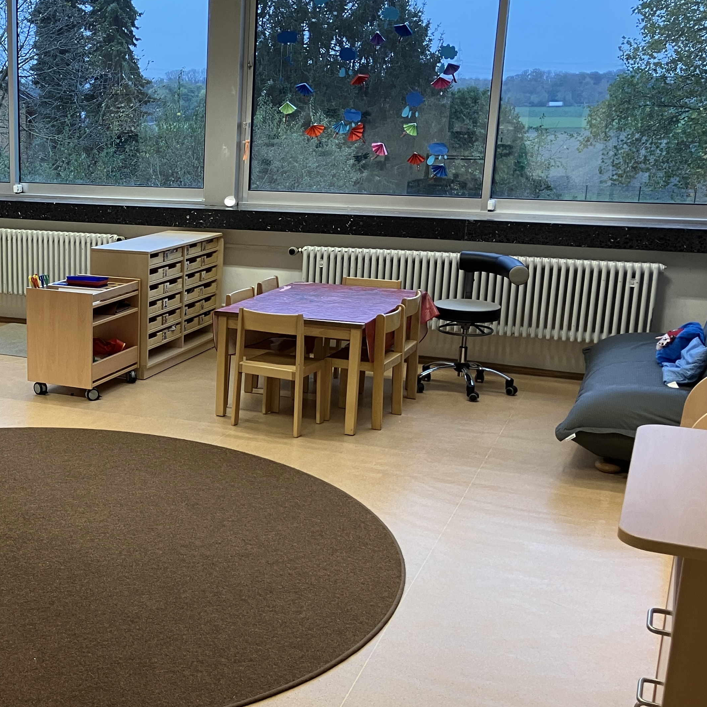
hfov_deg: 34.5
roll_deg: +0.5
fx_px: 1086
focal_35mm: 47
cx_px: 103
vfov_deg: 35.9
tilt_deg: -14.9
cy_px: 419
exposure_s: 1/50
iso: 100
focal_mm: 3.99
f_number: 1.8
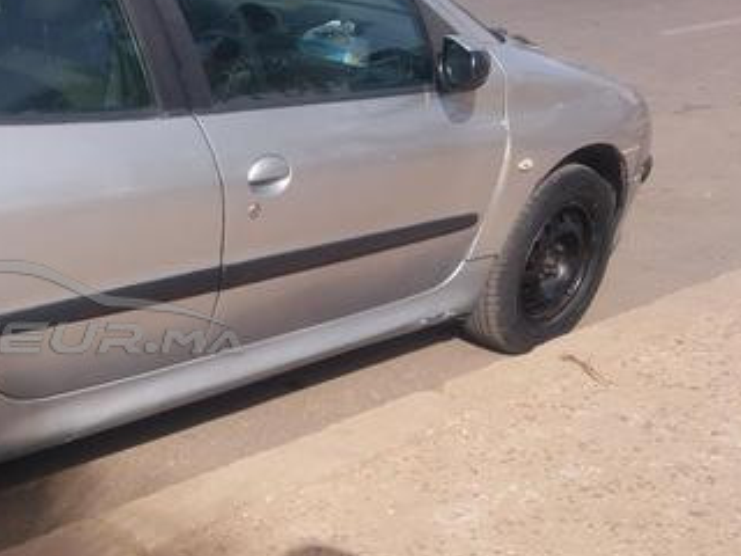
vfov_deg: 27.5
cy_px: 307
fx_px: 1135
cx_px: 39
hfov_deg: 33.7
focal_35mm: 53
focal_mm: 4
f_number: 1.8
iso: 20
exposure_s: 1/478
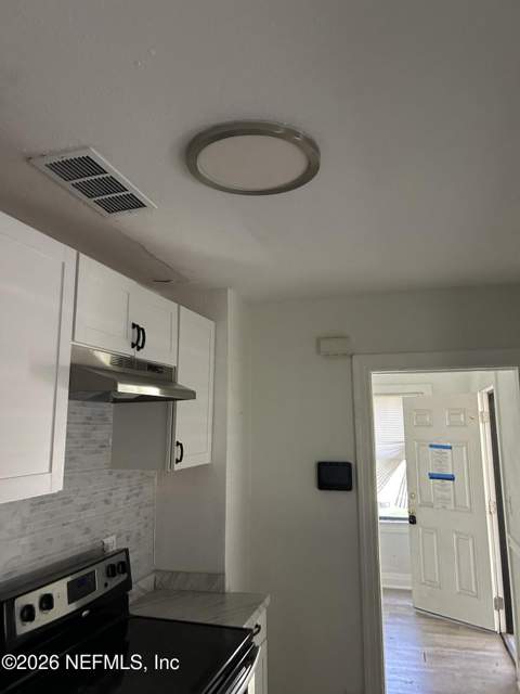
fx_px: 521
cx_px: 260
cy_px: 347
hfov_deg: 53.1
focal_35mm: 26
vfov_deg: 67.3
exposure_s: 1/60
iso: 400
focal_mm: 5.7
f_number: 1.5
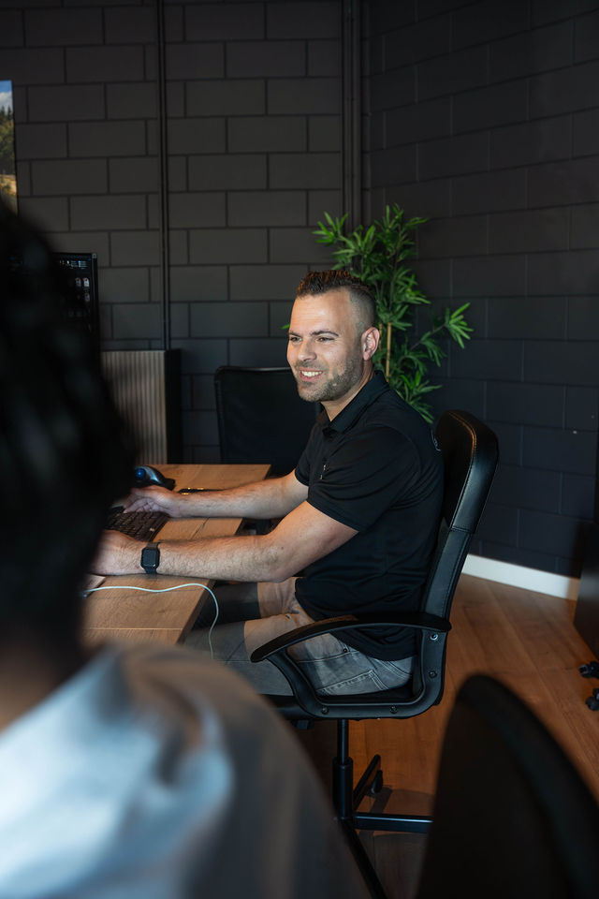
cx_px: 300
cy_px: 450
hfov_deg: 37.9
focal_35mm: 35
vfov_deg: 54.4
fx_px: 873
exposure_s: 1/250
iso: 1600
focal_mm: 35
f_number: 3.5
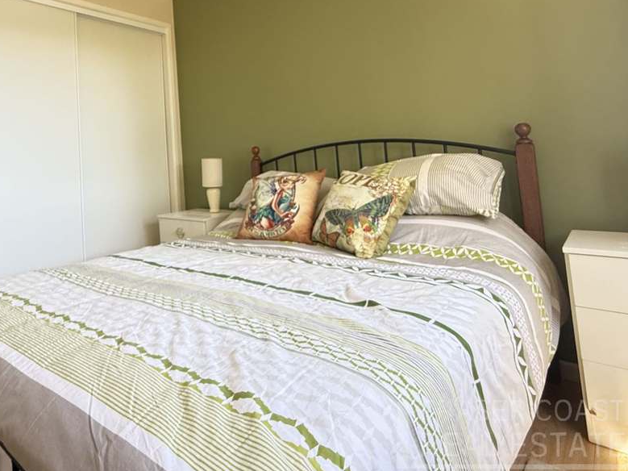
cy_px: 138
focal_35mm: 23
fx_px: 417
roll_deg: +3.9
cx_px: 171
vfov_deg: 56.9
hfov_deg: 69.9
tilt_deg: +4.4
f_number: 2.2
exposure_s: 1/99
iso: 320
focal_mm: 2.22
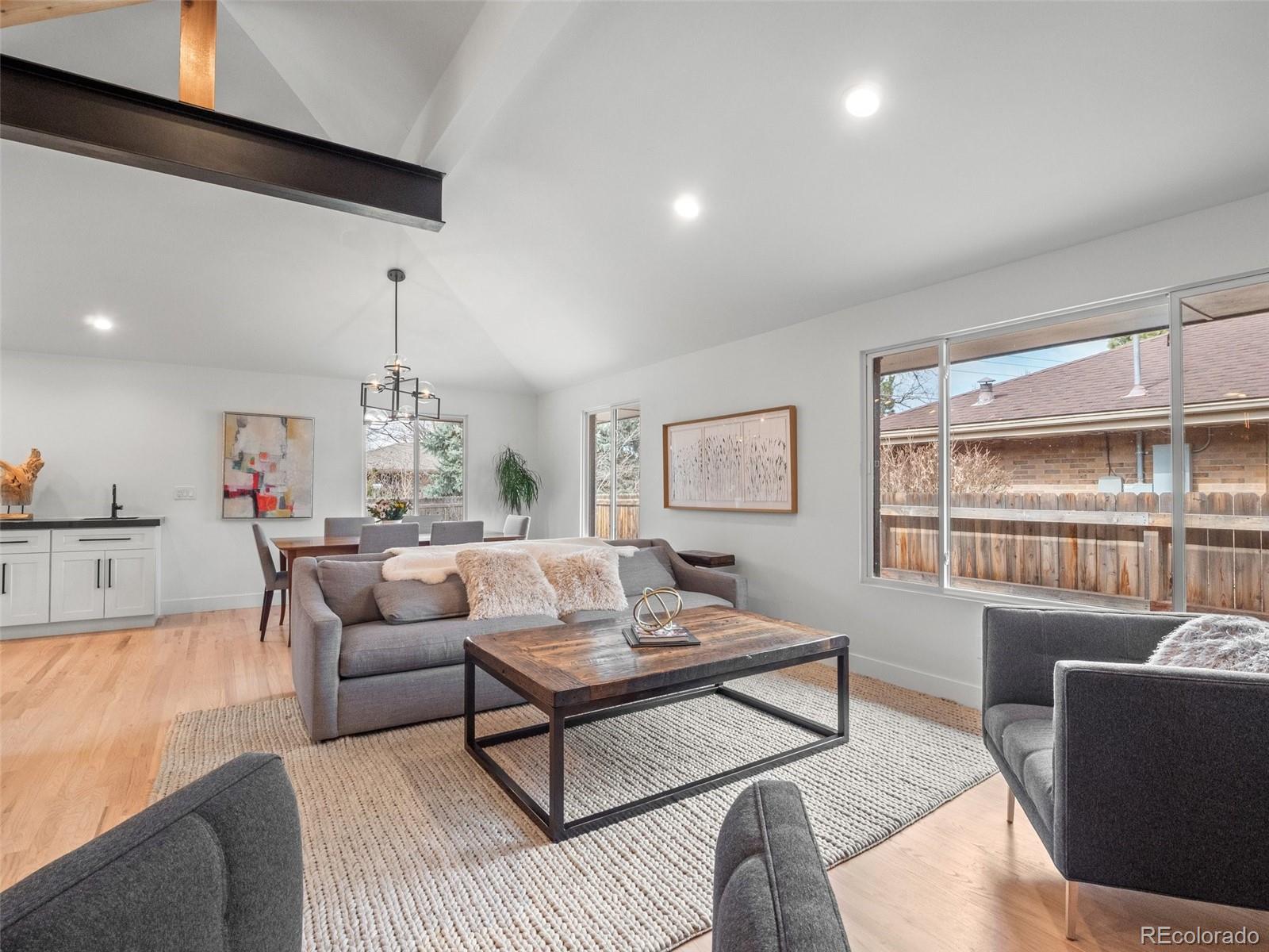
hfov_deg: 94.5
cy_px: 476
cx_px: 634
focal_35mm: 16
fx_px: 587
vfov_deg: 78.1
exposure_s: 1/15
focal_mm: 8
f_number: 7.1
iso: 500
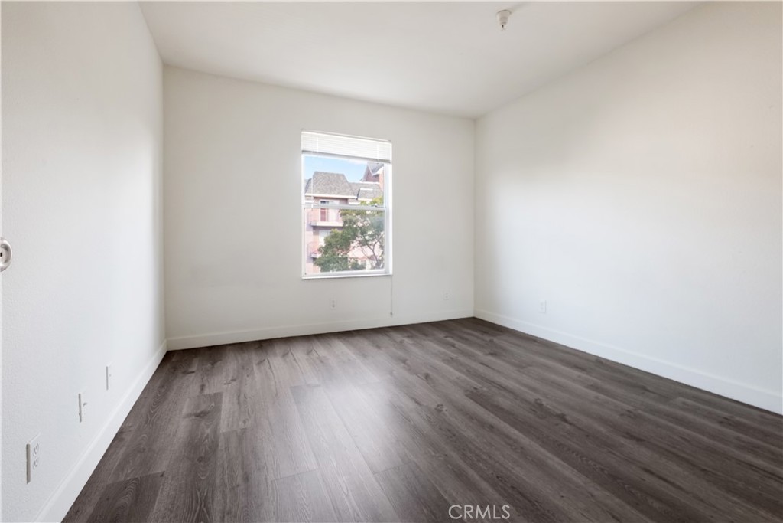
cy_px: 262
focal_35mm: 15
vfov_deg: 77.3
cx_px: 392
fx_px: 326
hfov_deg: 100.4
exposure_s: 1/4
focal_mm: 10
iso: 250
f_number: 8
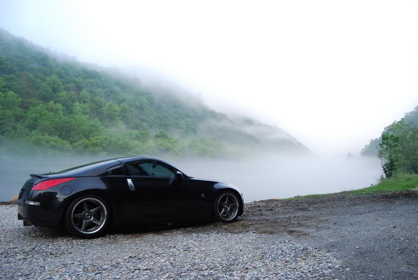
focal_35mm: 27
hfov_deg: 67.3
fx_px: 314
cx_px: 209
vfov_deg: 48.0
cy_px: 140
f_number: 5
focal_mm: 18
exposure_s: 1/100
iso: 200
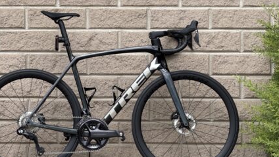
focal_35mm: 154
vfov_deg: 7.9
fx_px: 1140
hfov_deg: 13.9
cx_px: 101
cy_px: 39
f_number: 2.8
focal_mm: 16.89
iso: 50
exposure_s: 1/403
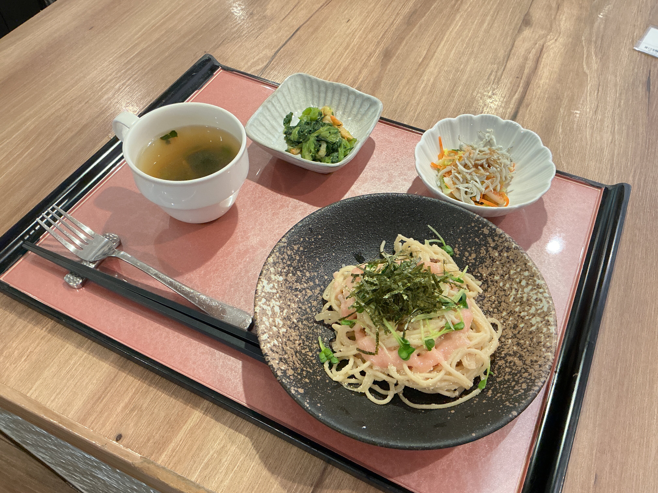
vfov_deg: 48.2
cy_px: 246
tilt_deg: -52.5
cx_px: 329
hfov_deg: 61.7
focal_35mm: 29
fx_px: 551
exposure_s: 1/60
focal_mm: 3
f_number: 1.8
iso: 200
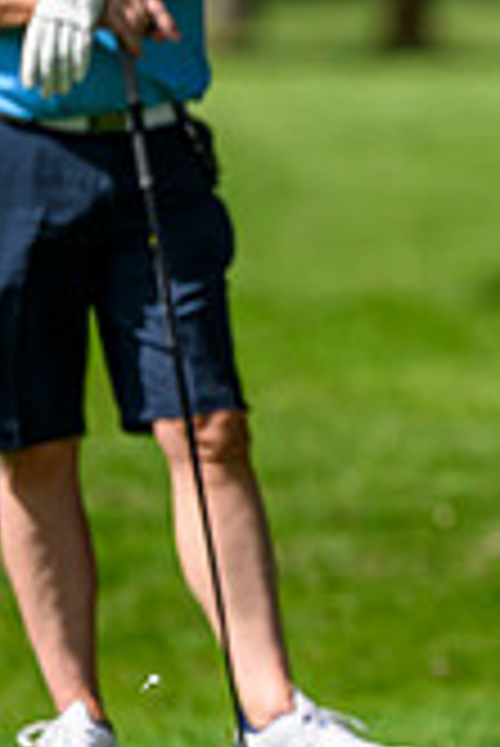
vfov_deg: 1.5
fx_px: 29083
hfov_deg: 1.0
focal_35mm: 1399
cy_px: 34
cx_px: 1050
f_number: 3.5
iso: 500
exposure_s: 1/6400
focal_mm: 400
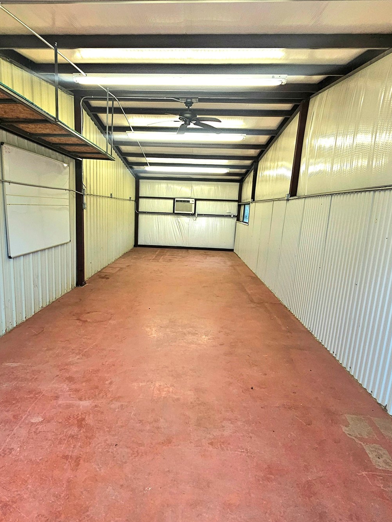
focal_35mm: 20
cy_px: 276
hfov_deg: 65.7
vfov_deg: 81.7
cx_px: 169
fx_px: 302
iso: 80
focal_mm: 2.2
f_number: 2.2
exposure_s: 1/123
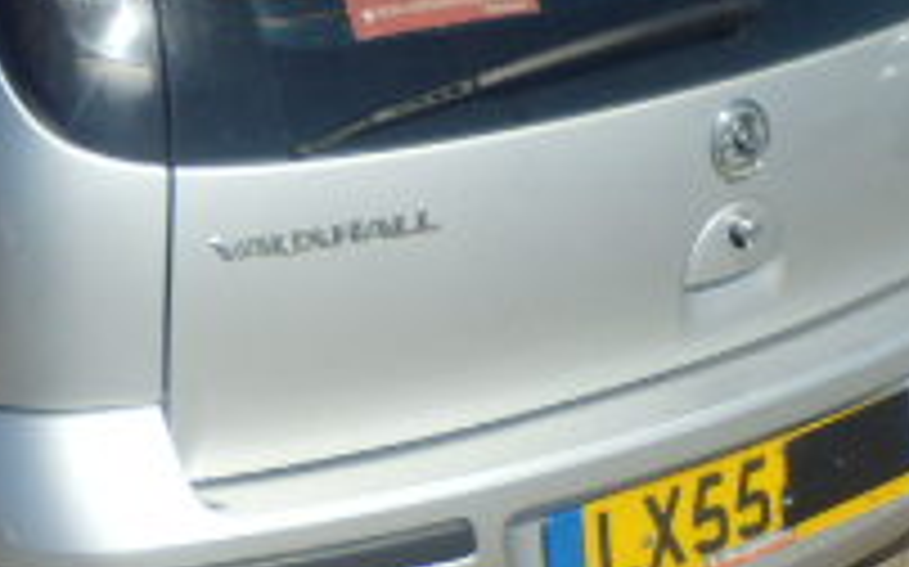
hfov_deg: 18.0
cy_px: 369
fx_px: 2823
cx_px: 72
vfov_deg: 11.5
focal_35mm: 114
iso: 200
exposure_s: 1/250
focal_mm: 6.1
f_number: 13
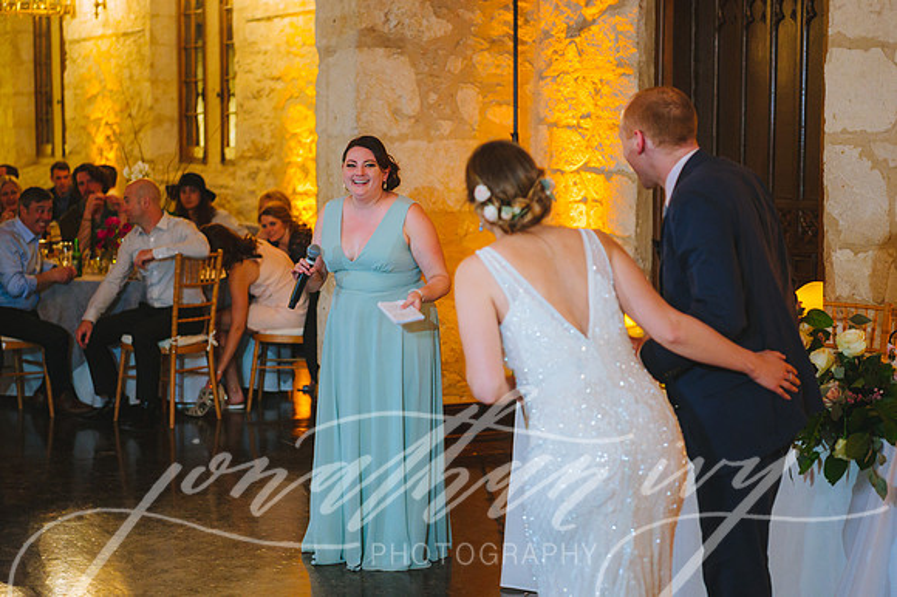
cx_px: 448
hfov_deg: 28.9
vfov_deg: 19.4
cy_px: 298
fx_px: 1743
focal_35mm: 70
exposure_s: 1/80
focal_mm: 70
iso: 2500
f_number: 2.8
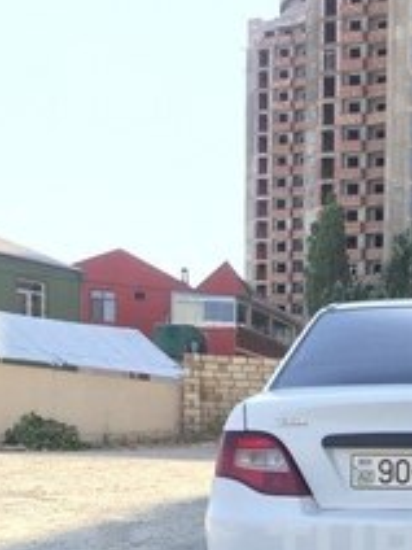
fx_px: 1079
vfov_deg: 27.0
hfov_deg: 20.5
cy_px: 553
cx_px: 466
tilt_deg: -3.3
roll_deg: -2.0
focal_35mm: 68
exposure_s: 1/444
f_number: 2.2
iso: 32
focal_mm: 4.15
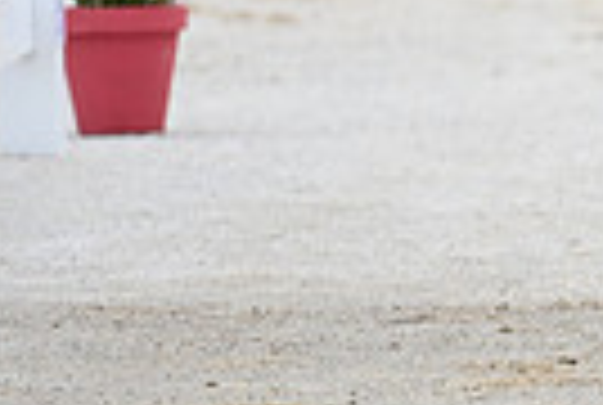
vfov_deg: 0.9
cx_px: 1174
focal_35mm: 1555
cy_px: -407
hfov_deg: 1.3
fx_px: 26104
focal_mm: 360
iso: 640
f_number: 5.6
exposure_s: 1/1600
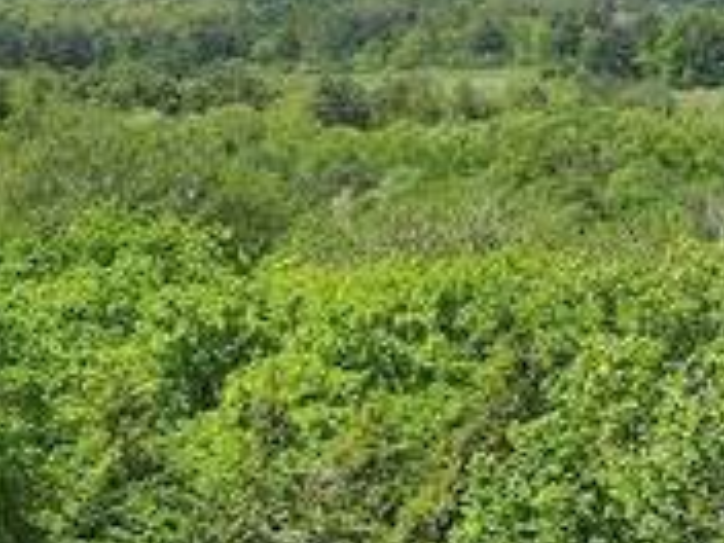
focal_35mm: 175
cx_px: -634
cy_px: 895
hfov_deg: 10.5
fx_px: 3660
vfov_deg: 8.2
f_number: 2.8
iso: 100
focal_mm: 12.3
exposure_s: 1/2000
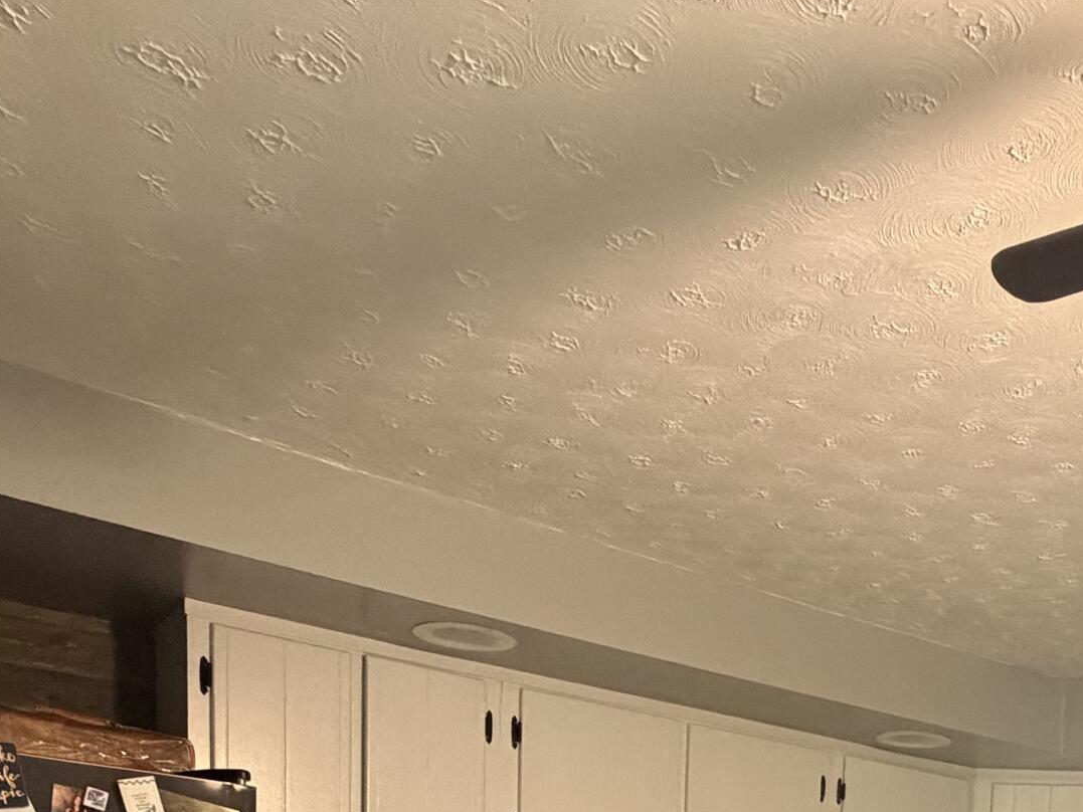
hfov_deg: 46.2
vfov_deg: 28.3
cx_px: 809
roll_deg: -2.6
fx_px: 1220
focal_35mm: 39
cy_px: 1125
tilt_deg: -5.4
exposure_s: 1/60
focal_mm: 2.22
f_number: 2.2
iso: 640
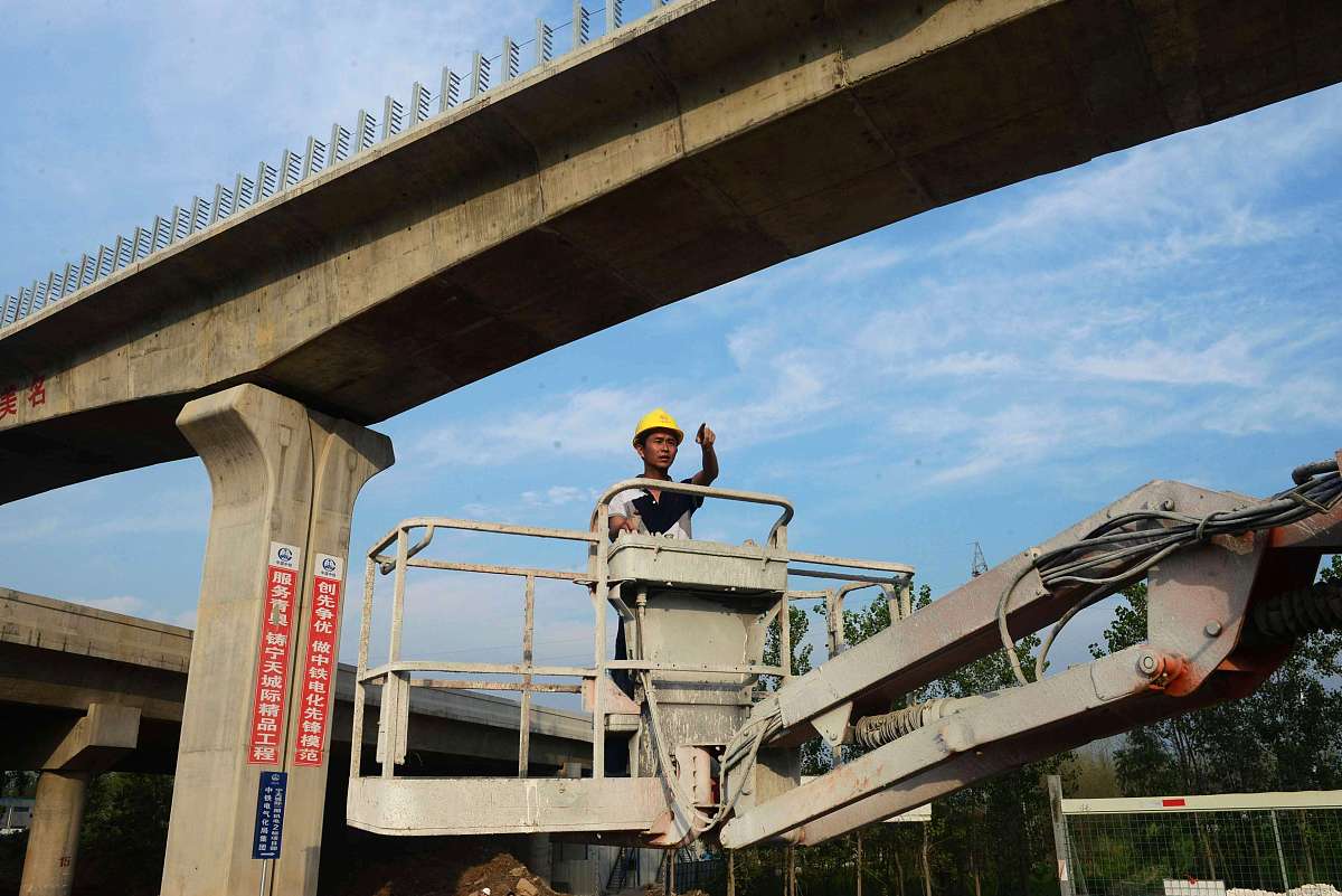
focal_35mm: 29
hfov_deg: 63.6
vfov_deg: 45.0
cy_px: 448
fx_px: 1081
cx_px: 671
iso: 800
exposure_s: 1/800
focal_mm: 29
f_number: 14
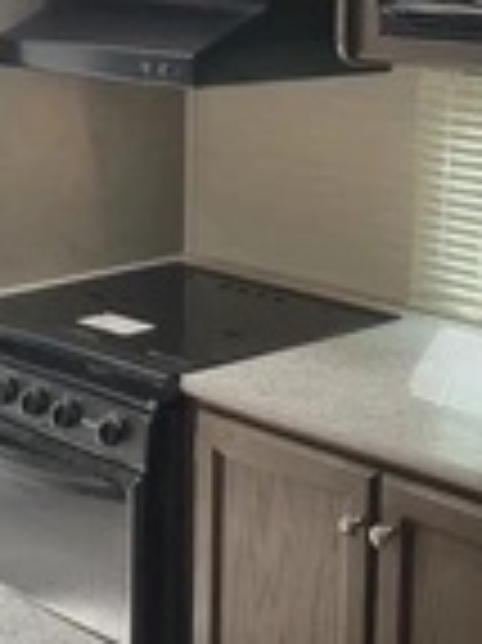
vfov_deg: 24.1
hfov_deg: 18.2
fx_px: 1506
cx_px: 239
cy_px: 239
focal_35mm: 81
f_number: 1.8
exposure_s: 1/118
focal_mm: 3
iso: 64
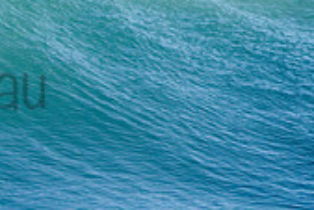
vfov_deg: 0.8
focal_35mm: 1715
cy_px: 66
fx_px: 14971
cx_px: -150
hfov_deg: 1.2
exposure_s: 1/1600
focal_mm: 500
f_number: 5.6
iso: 360
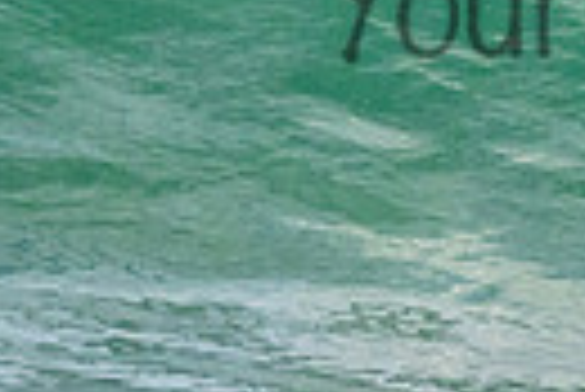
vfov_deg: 0.6
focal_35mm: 2505
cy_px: -47
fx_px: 40751
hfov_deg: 0.8
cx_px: 788
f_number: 11
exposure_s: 1/1250
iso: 5600
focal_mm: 560
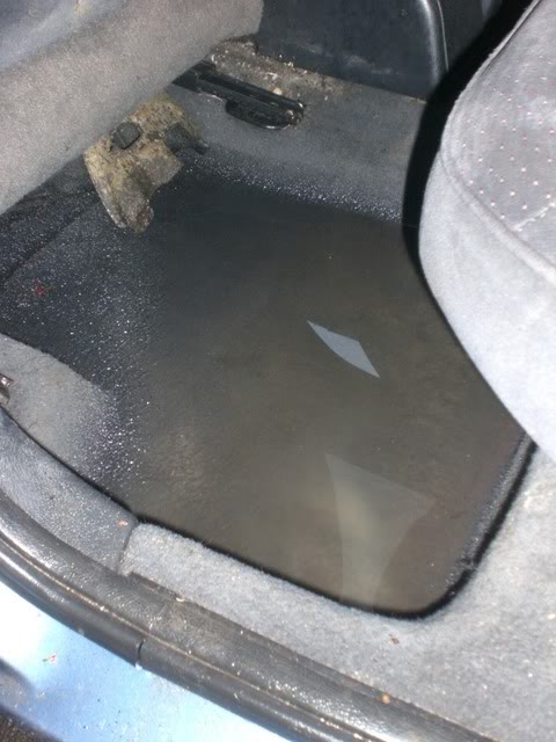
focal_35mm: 38
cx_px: 278
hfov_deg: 37.7
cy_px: 371
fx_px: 814
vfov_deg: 49.0
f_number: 3.1
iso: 200
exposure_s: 1/60
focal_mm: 6.3
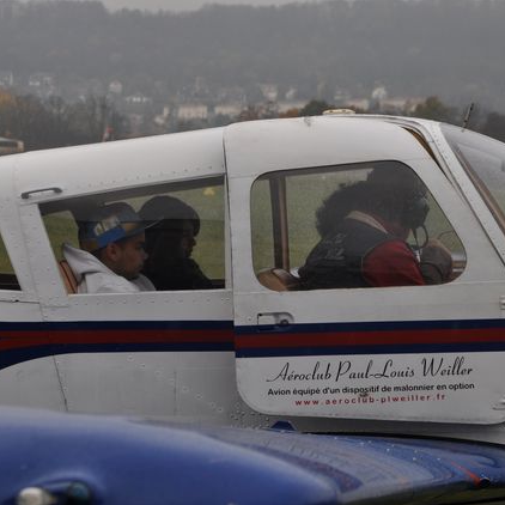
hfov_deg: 12.6
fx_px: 2294
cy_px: 253
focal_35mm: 139
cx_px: 241
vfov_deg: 12.6
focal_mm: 72
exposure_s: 1/500
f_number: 5.6
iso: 200
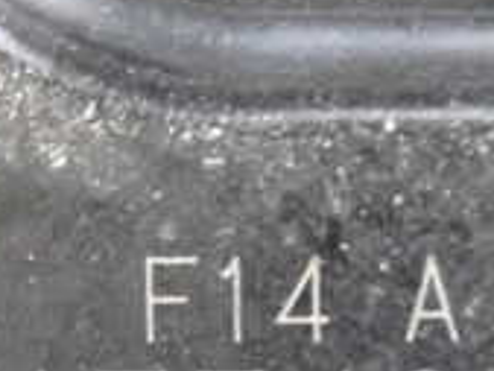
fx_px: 3399
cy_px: 473
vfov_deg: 6.2
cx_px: -146
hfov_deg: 8.2
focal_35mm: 238
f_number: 3.8
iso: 3200
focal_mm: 11.88
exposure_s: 1/160
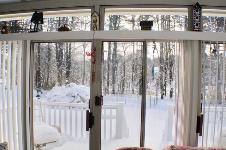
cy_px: 75
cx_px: 113
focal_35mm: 42
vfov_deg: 31.8
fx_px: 263
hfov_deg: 46.5
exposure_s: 1/1250
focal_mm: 28
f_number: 4
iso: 200
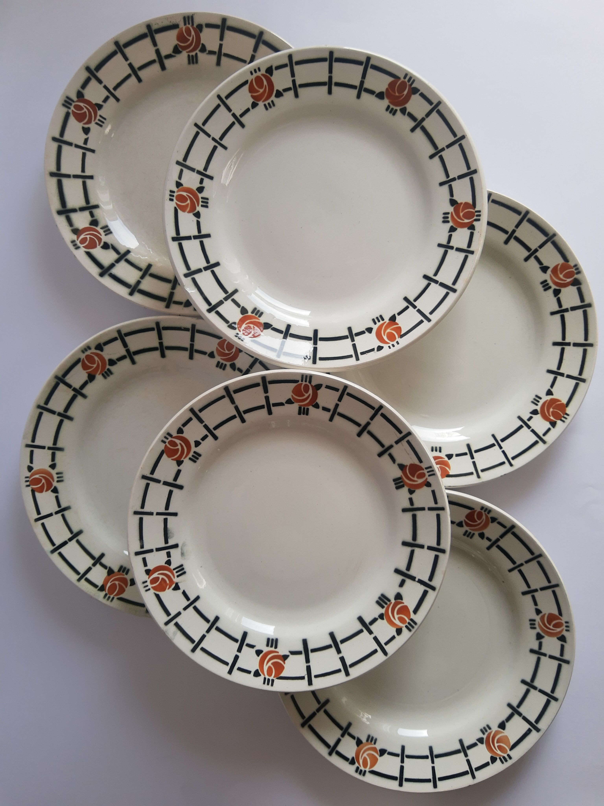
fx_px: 605
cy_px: 403
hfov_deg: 53.1
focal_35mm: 26
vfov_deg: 67.3
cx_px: 302
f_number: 1.8
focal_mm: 3.95
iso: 40
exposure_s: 1/210
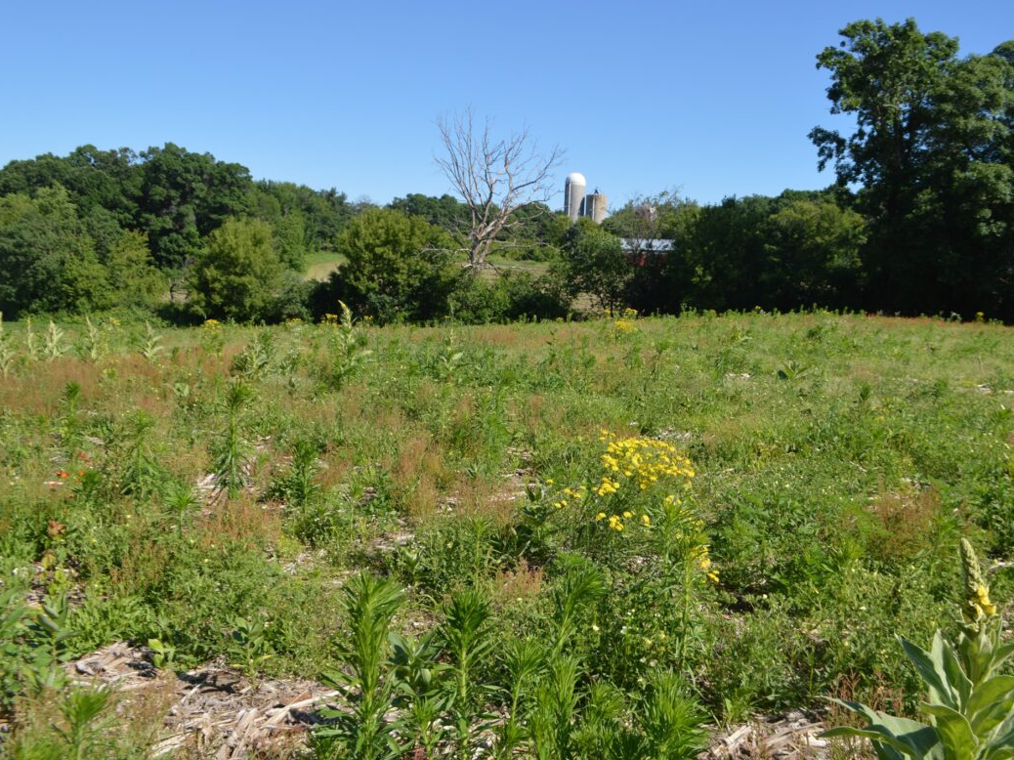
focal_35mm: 30
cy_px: 377
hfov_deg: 59.8
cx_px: 566
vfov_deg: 46.8
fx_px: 879
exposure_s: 1/200
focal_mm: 18
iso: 100
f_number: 7.1
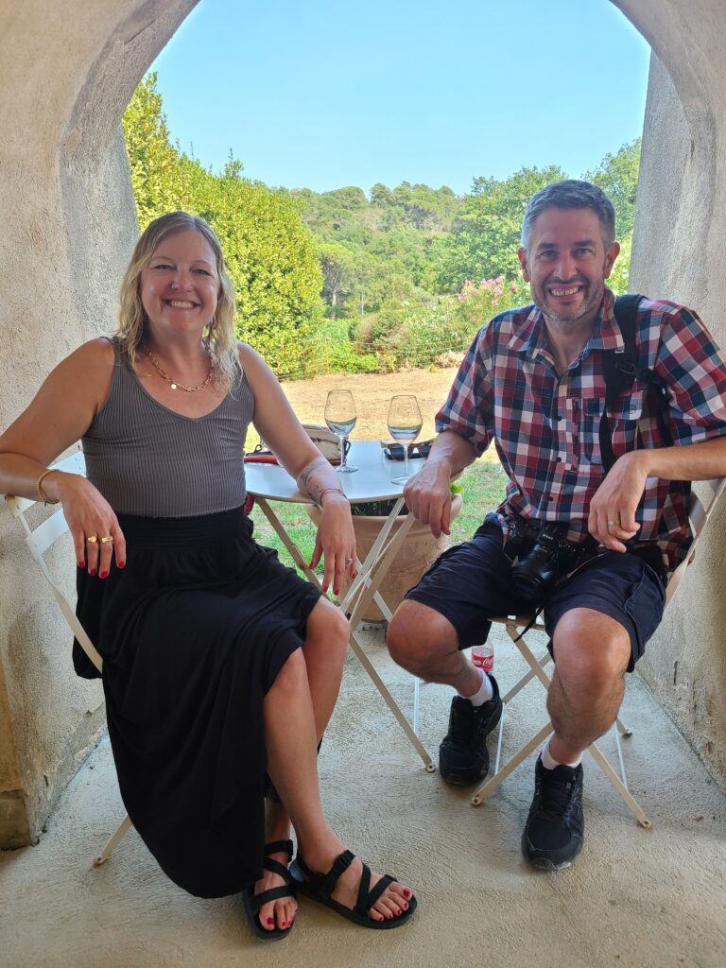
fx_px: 727
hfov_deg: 53.1
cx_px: 363
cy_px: 484
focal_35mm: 26
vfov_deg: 67.3
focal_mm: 5.4
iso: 40
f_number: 1.8
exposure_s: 1/176
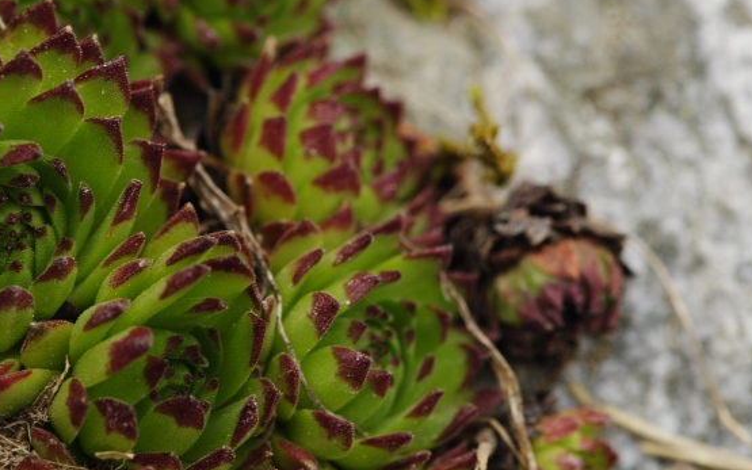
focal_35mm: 188
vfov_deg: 7.0
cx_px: 228
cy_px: 118
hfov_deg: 11.1
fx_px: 3848
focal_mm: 85
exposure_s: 1/160
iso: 400
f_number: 8
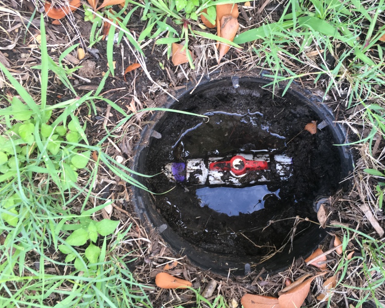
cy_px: 165
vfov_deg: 43.3
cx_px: 228
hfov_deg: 52.5
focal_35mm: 34
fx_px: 387
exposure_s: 1/120
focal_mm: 4.15
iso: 40
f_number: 2.2
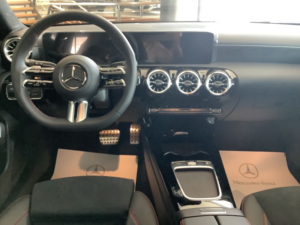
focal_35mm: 31
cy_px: 112
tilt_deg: -20.5
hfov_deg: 58.4
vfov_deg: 45.4
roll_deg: +0.4
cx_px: 150
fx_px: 269
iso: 320
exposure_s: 1/33
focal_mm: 3.3
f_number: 2.4
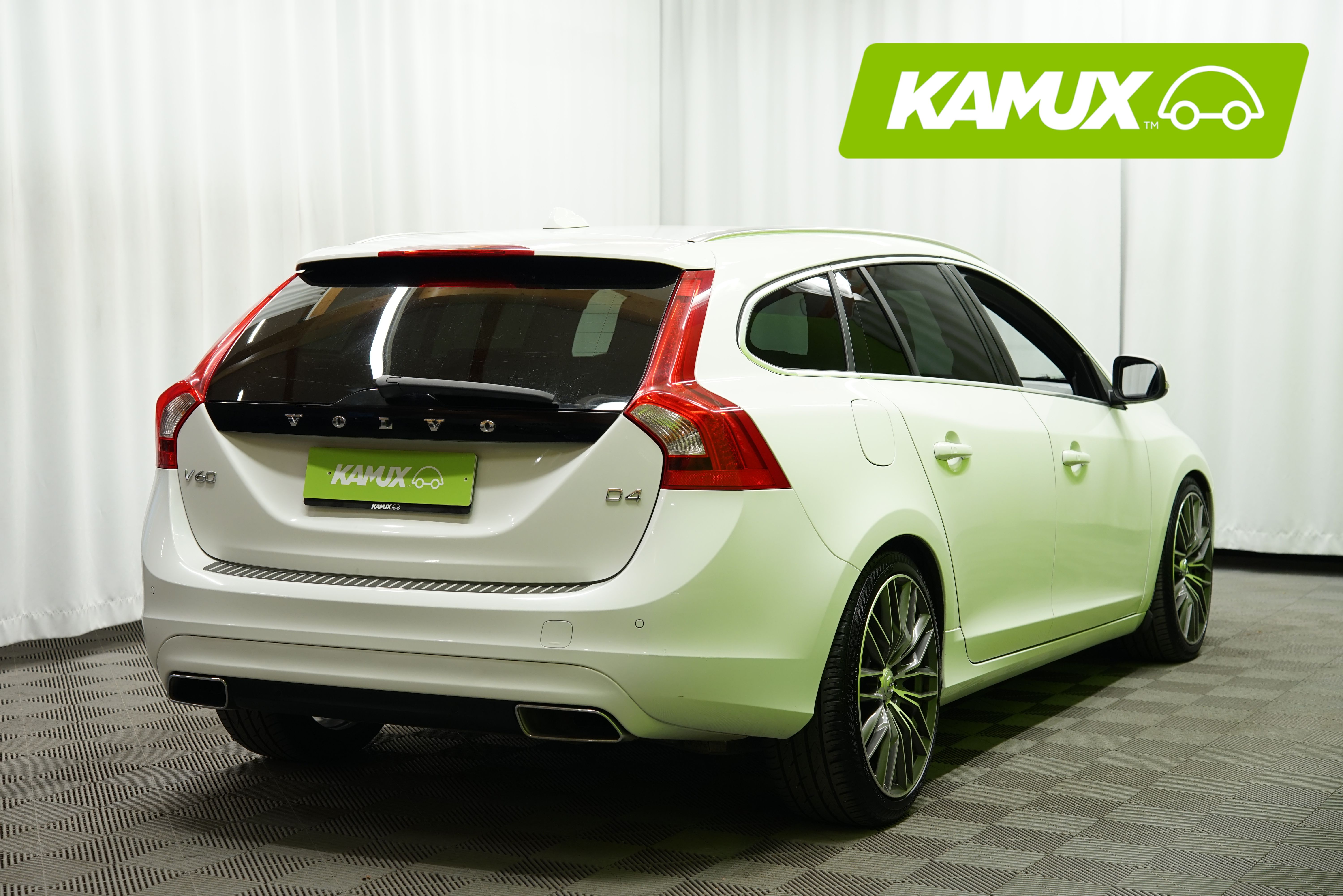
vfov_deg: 22.3
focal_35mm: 61
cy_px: 448
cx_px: 672
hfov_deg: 32.9
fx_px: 2275
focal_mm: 61
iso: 500
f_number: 5
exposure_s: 1/20
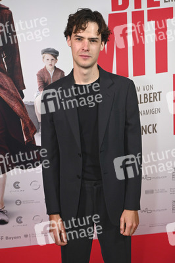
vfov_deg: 54.5
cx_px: 88
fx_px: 256
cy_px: 132
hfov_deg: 37.8
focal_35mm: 35
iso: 2000
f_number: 7.1
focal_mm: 35
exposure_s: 1/200
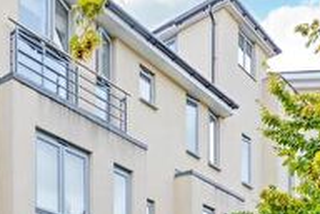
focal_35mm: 51
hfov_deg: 36.7
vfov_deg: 23.4
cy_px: 280
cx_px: 38
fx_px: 453
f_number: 8
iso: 100
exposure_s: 1/100
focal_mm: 14
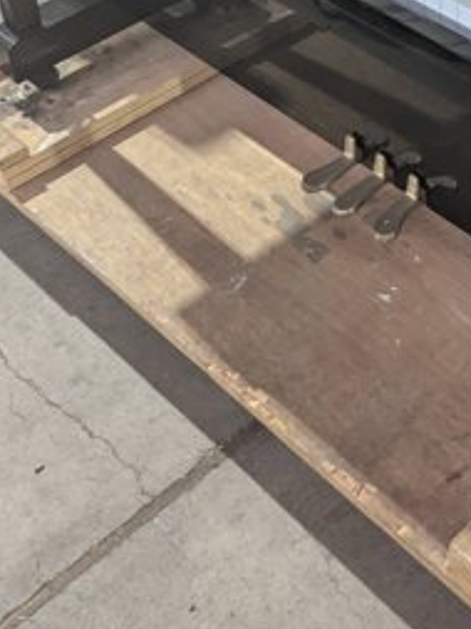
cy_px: -136
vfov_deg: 24.7
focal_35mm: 71
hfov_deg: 20.0
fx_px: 1290
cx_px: 482
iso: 186
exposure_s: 1/33.3
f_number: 1.89
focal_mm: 5.43
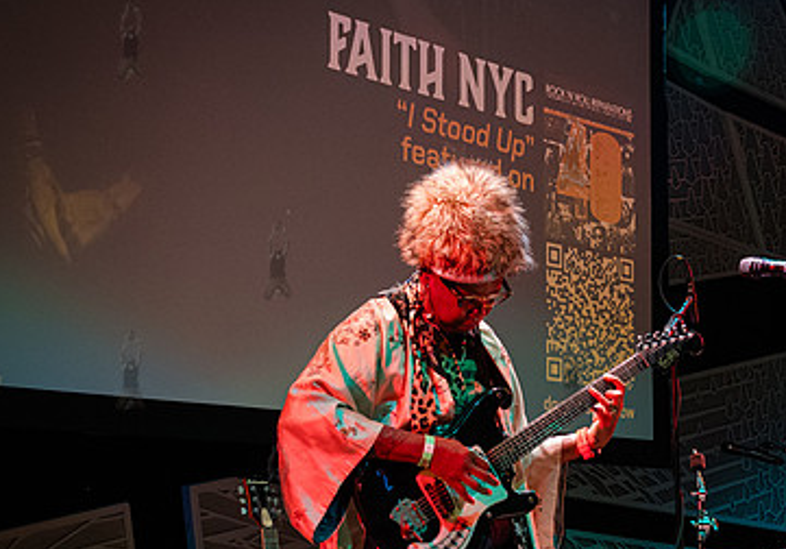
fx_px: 1639
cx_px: 575
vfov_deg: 19.0
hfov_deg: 26.7
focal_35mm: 74
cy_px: 342
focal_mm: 38
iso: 10000
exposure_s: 1/400
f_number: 4.5
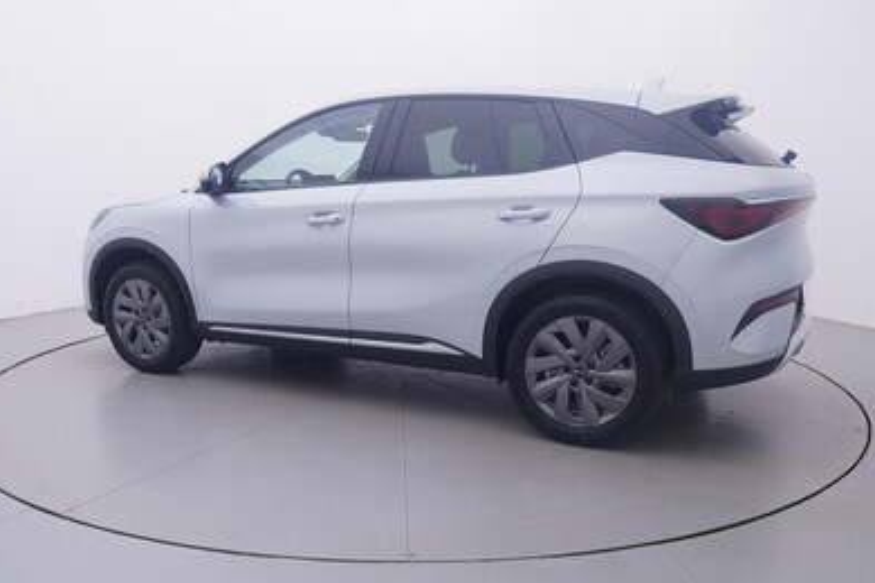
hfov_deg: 59.0
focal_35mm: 32
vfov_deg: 41.0
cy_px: 387
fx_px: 771
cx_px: 380
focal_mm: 15
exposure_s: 1/80
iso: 200
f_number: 5
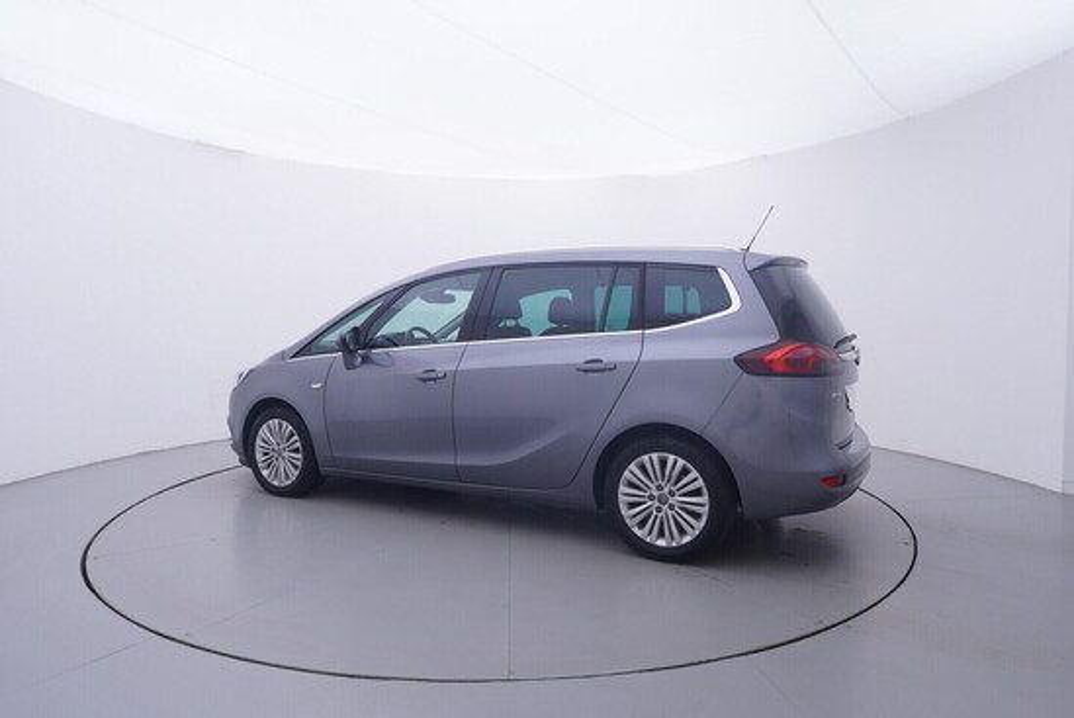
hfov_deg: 77.3
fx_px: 672
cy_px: 359
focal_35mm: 22
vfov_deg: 56.2
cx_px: 537
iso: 200
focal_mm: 15
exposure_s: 1/80
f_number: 5
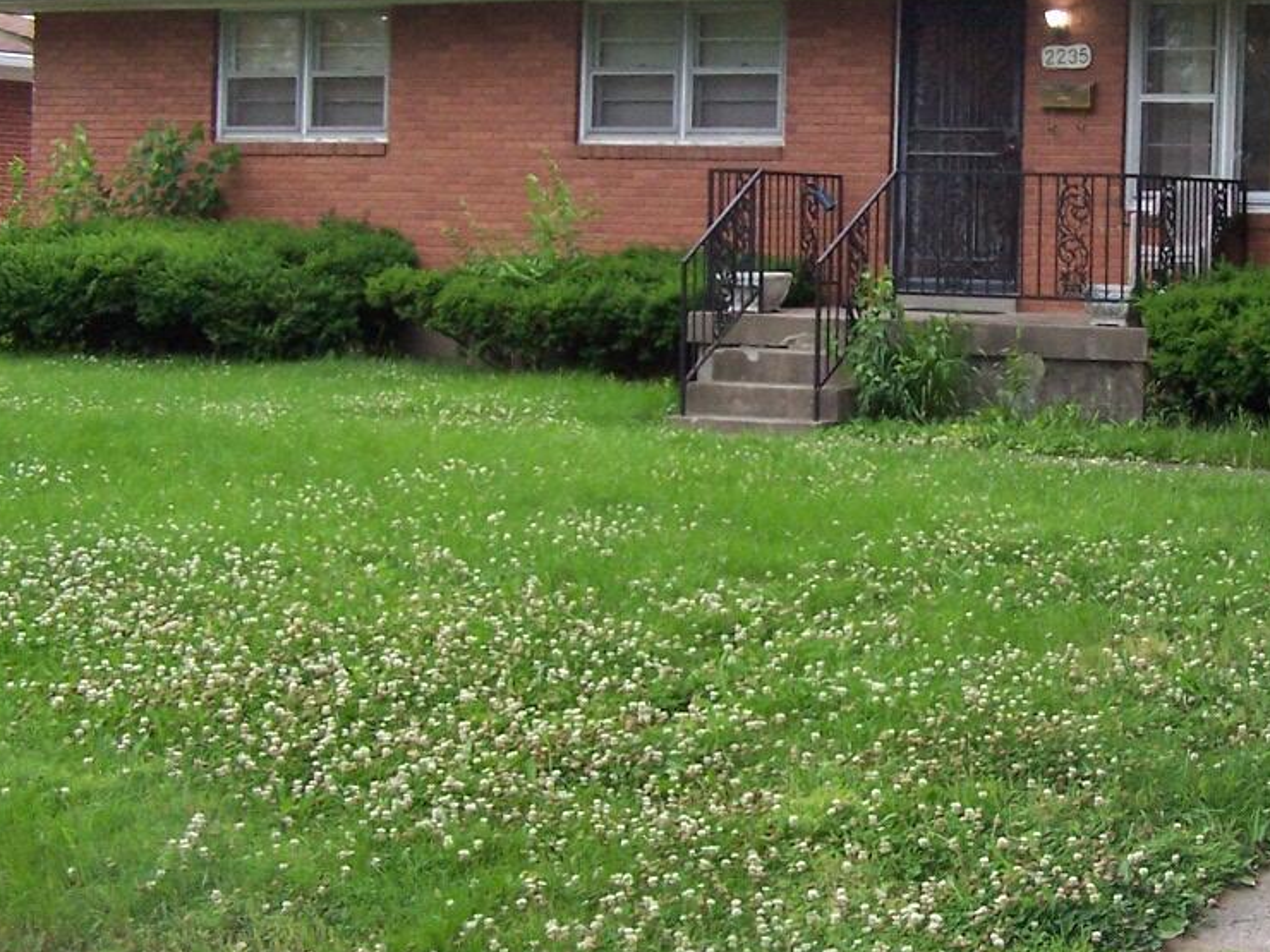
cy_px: 348
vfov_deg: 13.8
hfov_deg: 18.2
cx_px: 1057
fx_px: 3926
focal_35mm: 107
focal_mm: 8.5
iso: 140
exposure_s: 1/90
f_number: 3
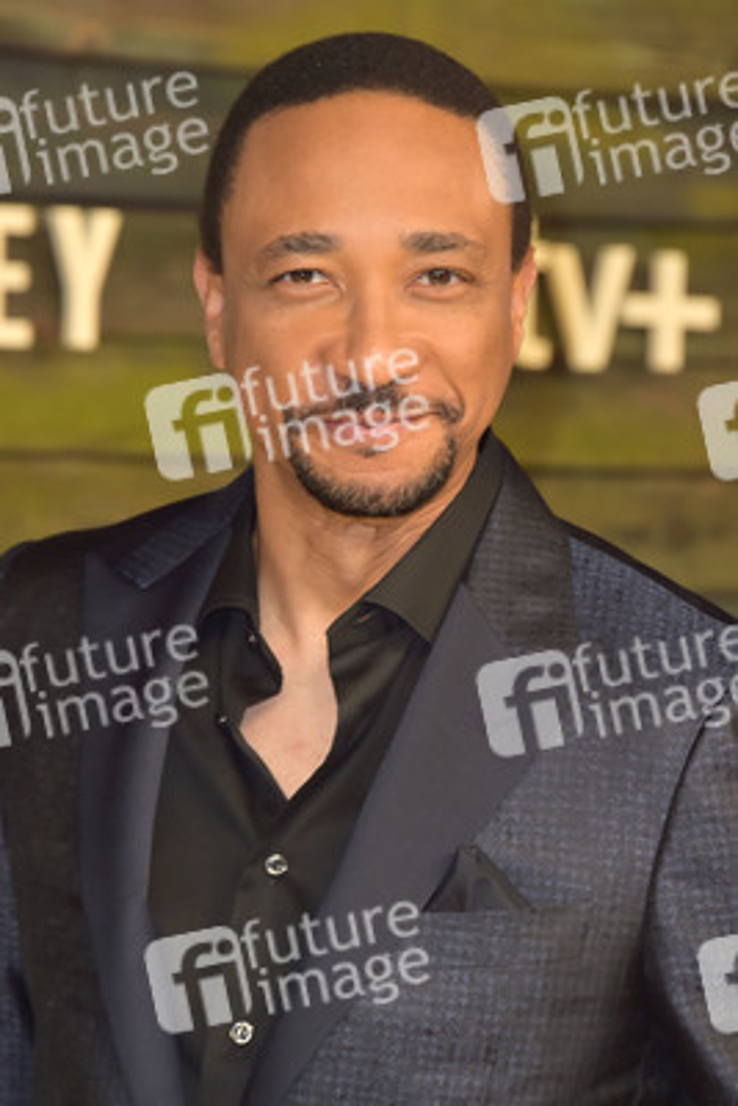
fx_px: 6451
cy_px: 553
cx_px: 369
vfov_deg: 9.8
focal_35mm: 210
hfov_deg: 6.5
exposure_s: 1/250
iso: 500
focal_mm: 210
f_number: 7.1
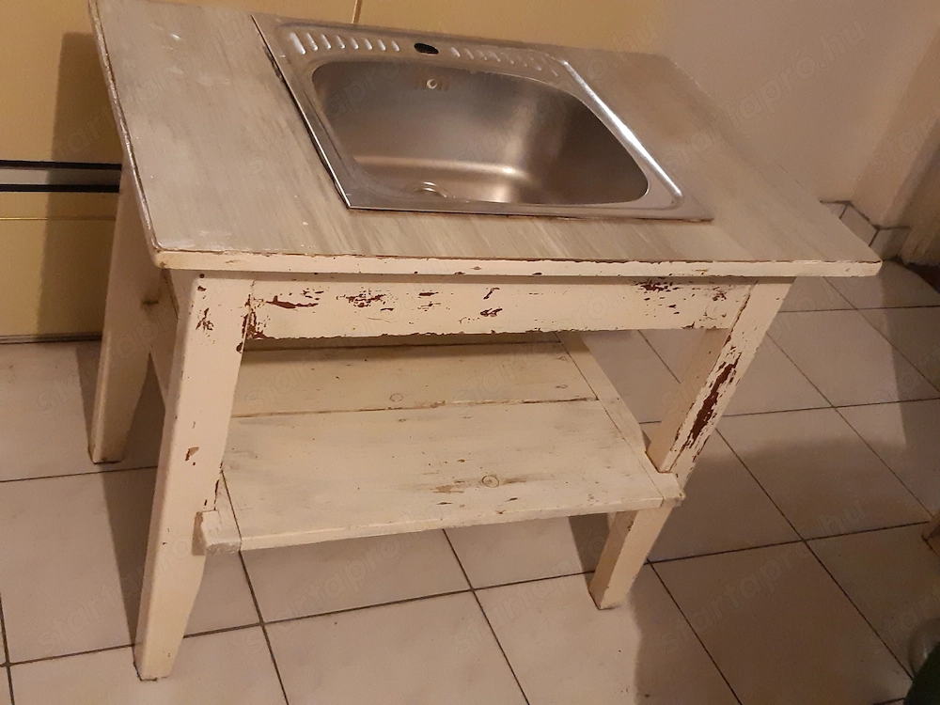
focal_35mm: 26
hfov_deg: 67.3
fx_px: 706
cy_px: 352
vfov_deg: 53.1
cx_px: 470
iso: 500
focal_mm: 3.93
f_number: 1.7
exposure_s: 1/25
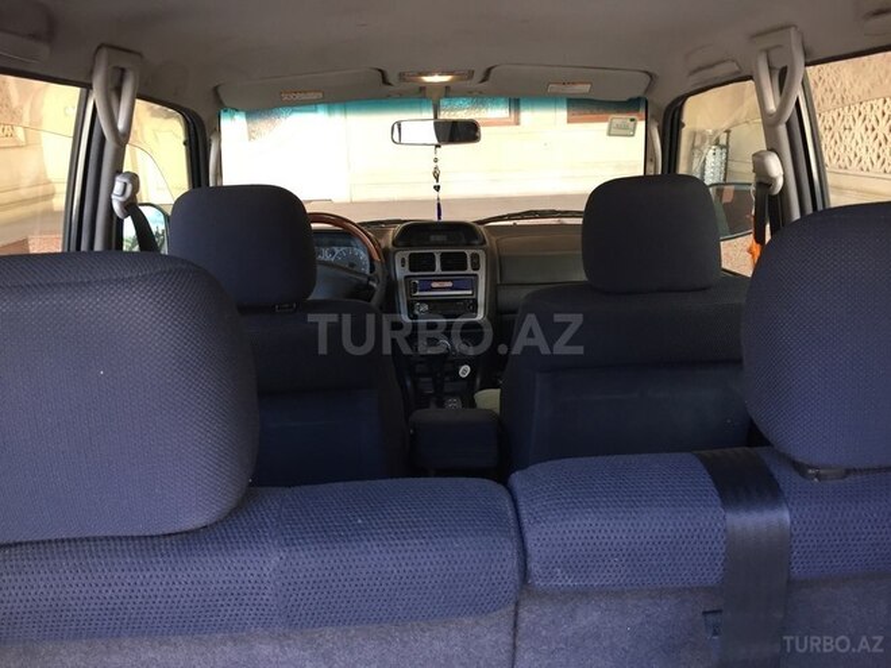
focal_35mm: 29
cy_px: 334
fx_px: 746
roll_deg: -0.9
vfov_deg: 48.2
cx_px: 446
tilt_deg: -17.5
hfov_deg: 61.7
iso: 64
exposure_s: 1/33
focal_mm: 4.15
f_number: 2.2
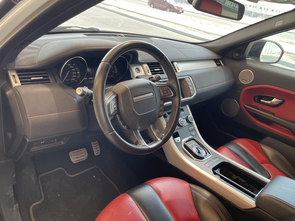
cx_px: 145
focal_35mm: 27
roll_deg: -10.8
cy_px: 113
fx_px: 230
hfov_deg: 65.3
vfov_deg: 51.3
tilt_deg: -26.1
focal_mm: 4.2
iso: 40
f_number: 1.6
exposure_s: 1/121
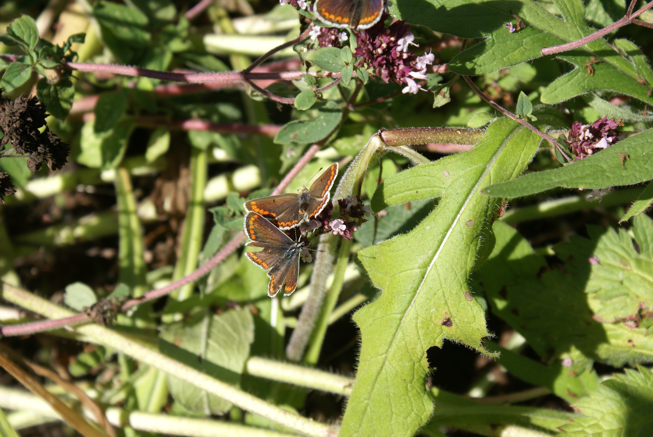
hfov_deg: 19.4
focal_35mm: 105
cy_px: 218
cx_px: 326
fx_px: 1907
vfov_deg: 13.1
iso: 100
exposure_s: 1/160
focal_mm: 70
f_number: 9
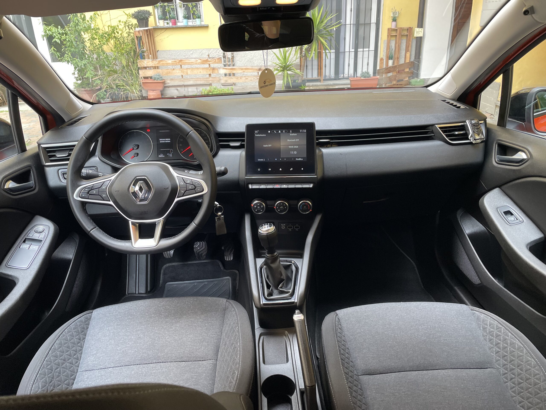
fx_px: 410
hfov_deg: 67.3
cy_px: 205
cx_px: 273
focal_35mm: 26
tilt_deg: -26.0
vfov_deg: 53.1
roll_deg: +2.1
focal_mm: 4.2
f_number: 1.6
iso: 100
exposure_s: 1/121
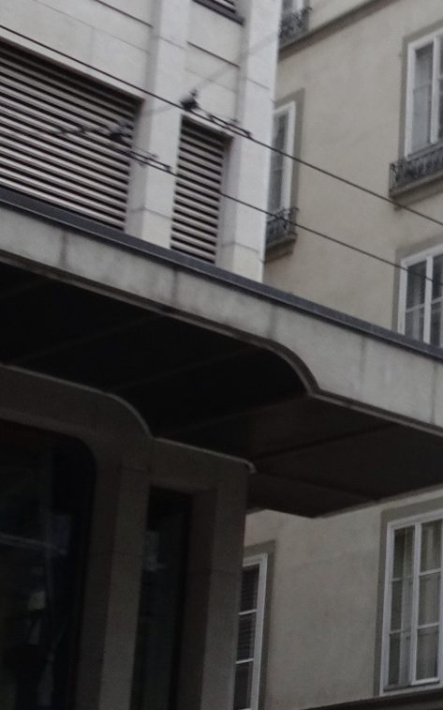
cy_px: 409
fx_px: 1662
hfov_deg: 13.8
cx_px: 764
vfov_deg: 24.1
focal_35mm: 86
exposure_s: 1/30
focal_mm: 4.1
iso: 125
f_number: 3.5
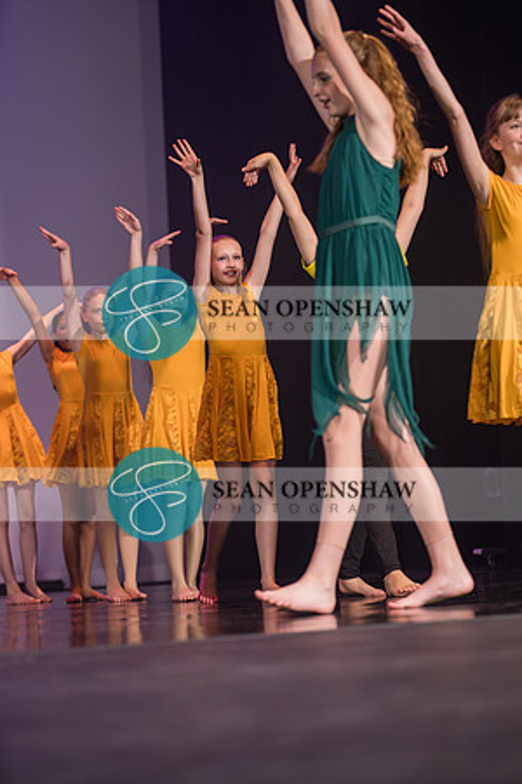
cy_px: 392
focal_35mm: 89
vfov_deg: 22.9
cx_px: 261
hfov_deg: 15.4
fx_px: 1936
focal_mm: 89
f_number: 2.8
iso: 500
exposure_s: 1/500
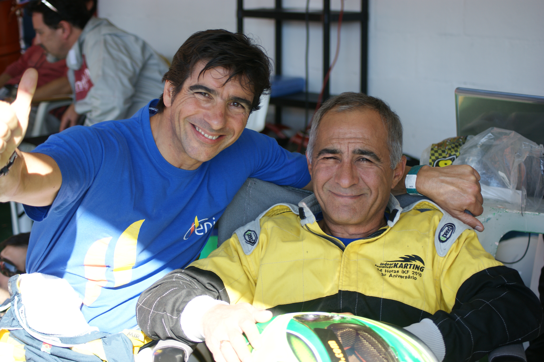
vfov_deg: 16.5
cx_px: 272
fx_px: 1246
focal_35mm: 82
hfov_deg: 24.6
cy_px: 181
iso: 100
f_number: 4.5
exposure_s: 1/125
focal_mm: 55
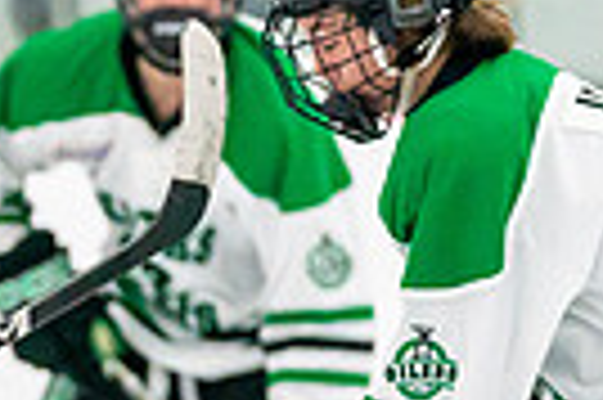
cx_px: -633
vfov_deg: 1.4
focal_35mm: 999
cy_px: 732
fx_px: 16713
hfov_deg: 2.1
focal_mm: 181
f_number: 2.8
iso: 3200
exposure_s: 1/1250
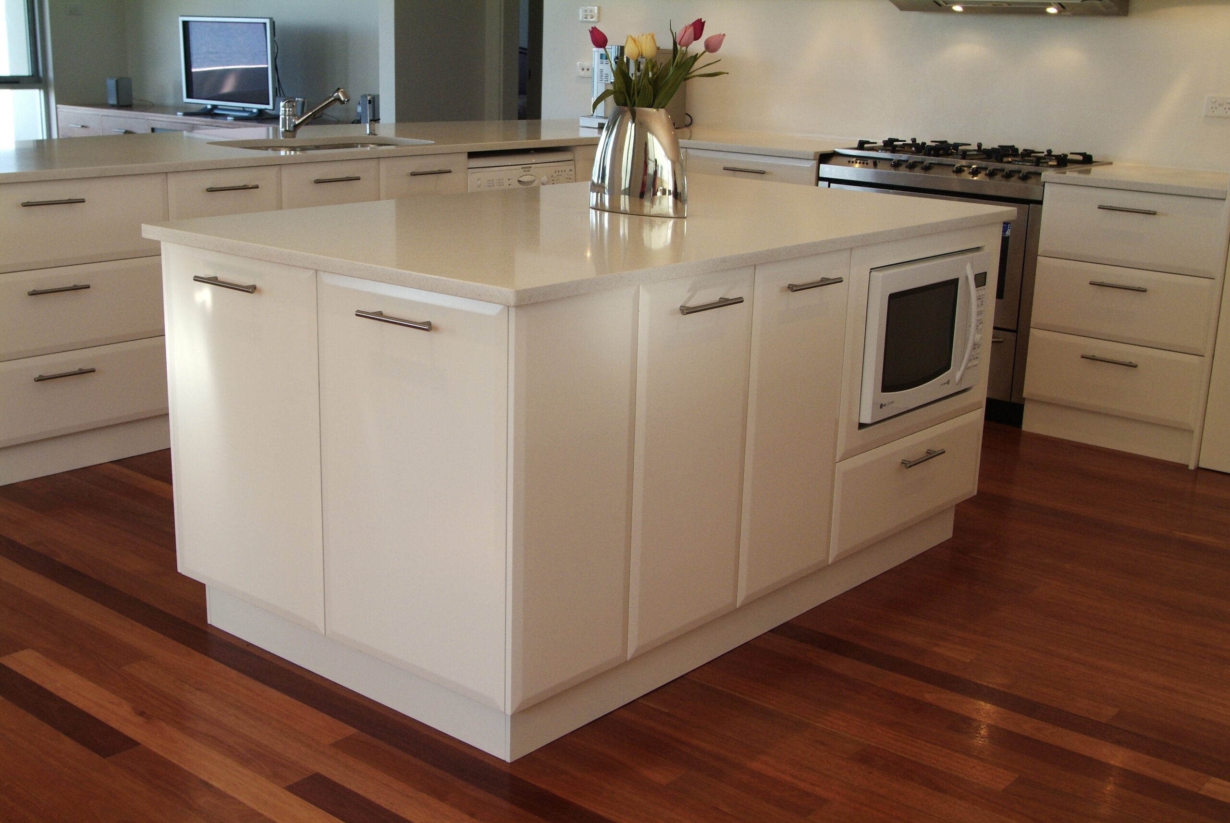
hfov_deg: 46.4
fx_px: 1437
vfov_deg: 32.0
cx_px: 615
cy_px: 412
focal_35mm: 42
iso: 800
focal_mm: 28
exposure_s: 1/90
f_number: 6.7
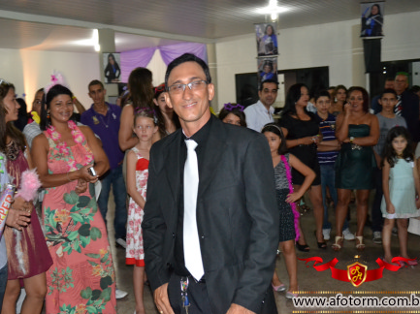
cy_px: 160
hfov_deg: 46.8
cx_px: 188
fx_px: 485
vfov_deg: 35.9
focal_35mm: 40
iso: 3200
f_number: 4
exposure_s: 1/60
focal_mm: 24
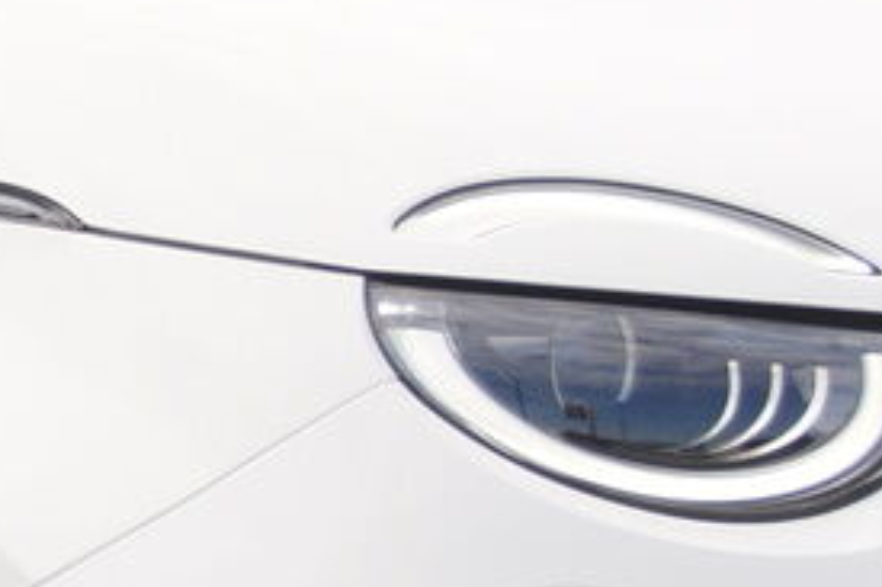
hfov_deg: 4.3
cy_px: 231
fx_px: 11520
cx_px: -738
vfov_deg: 2.9
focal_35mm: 470
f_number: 6.3
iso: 100
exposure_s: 1/160
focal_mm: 45
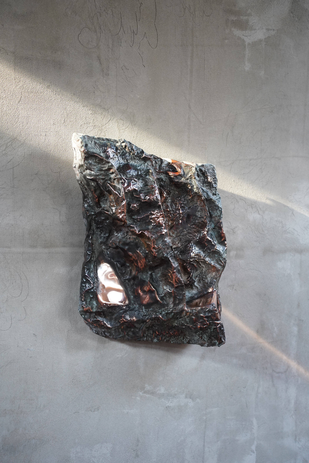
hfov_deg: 29.2
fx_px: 592
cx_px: 154
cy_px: 232
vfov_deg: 42.7
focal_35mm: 46
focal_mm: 46
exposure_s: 1/160
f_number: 2.8
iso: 2000
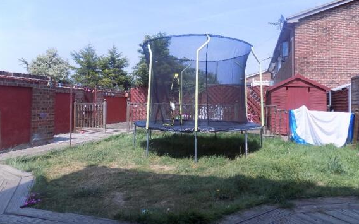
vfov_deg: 49.1
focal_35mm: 25
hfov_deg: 72.5
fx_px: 245
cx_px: 181
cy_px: 94
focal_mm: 4
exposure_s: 1/640
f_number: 3.1
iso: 80
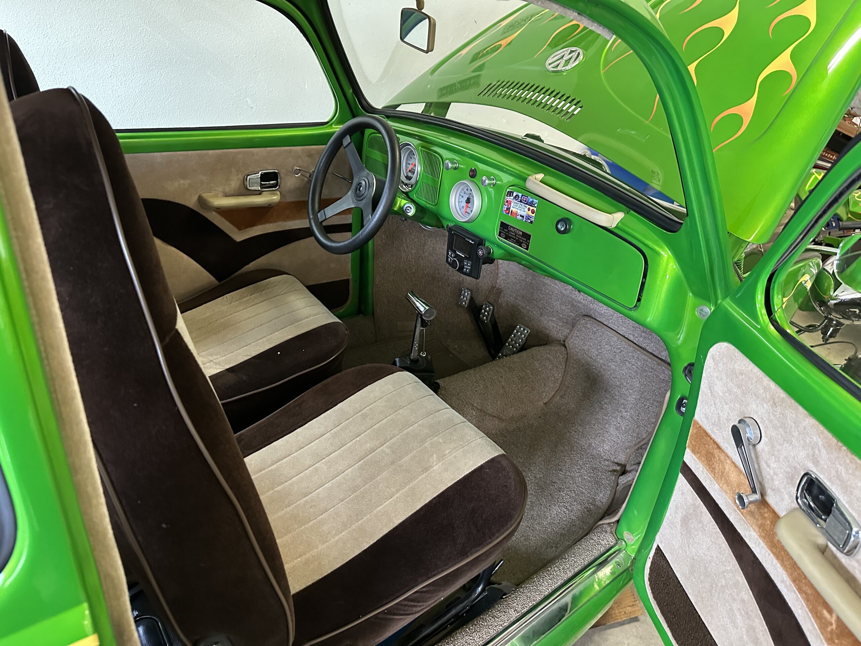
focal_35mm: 24
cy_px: 323
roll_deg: -4.3
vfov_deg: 56.8
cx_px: 430
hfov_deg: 71.6
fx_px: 597
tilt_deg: -28.5
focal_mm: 6.86
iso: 640
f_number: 1.78
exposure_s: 1/60
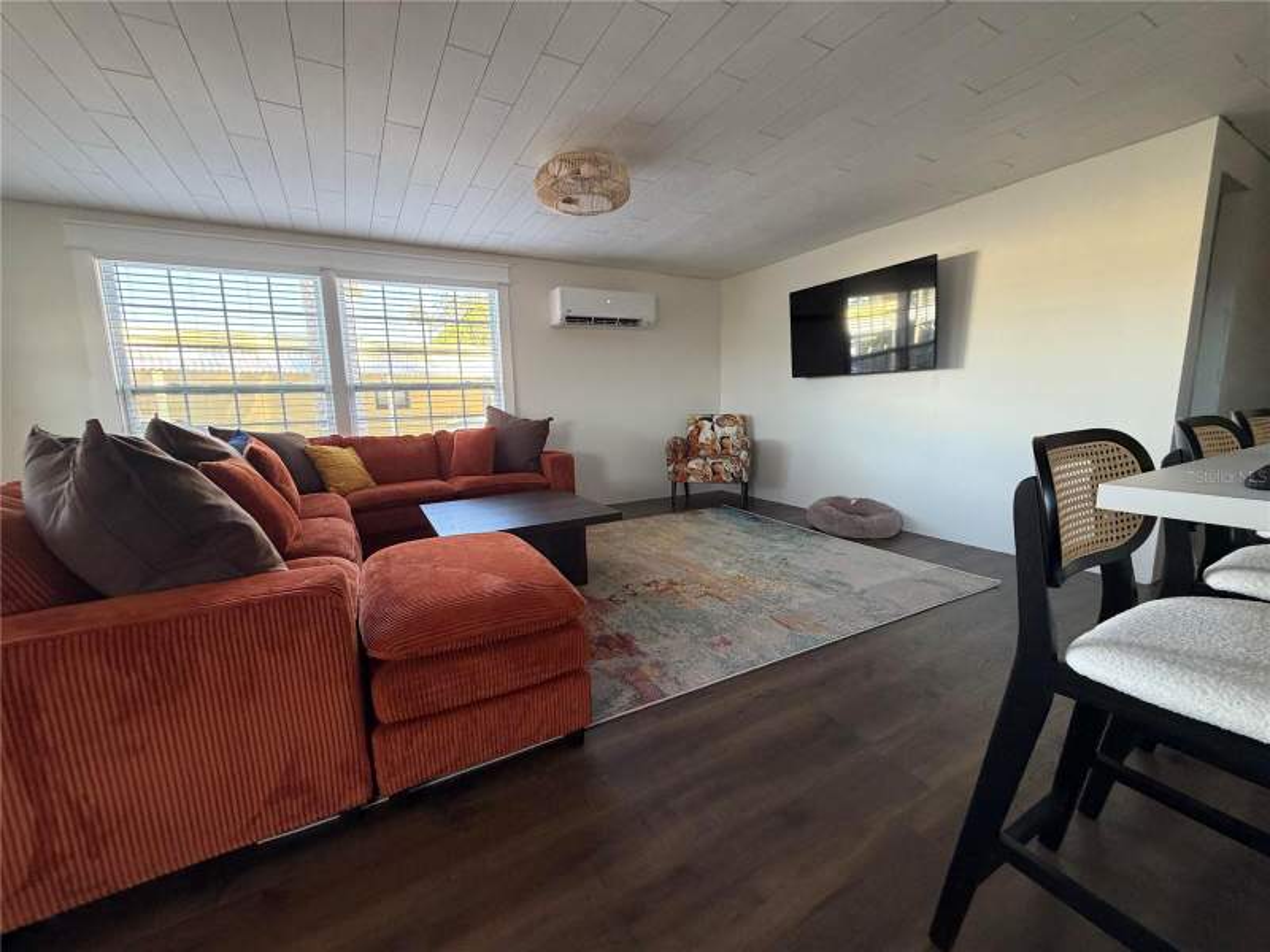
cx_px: 635
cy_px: 476
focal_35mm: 14
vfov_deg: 85.7
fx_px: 514
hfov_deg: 102.1
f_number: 2.2
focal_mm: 2.22
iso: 320
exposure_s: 1/88
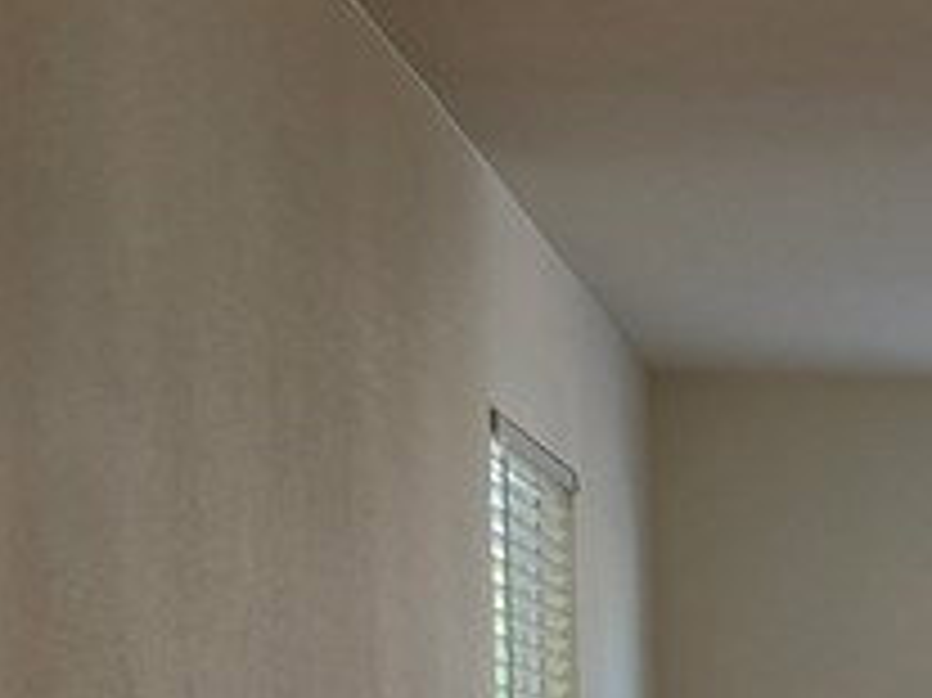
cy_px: 959
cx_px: 1472
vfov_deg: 12.5
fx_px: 3068
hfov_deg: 15.6
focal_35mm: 114
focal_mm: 6.3
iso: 64
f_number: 1.7
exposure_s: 1/120
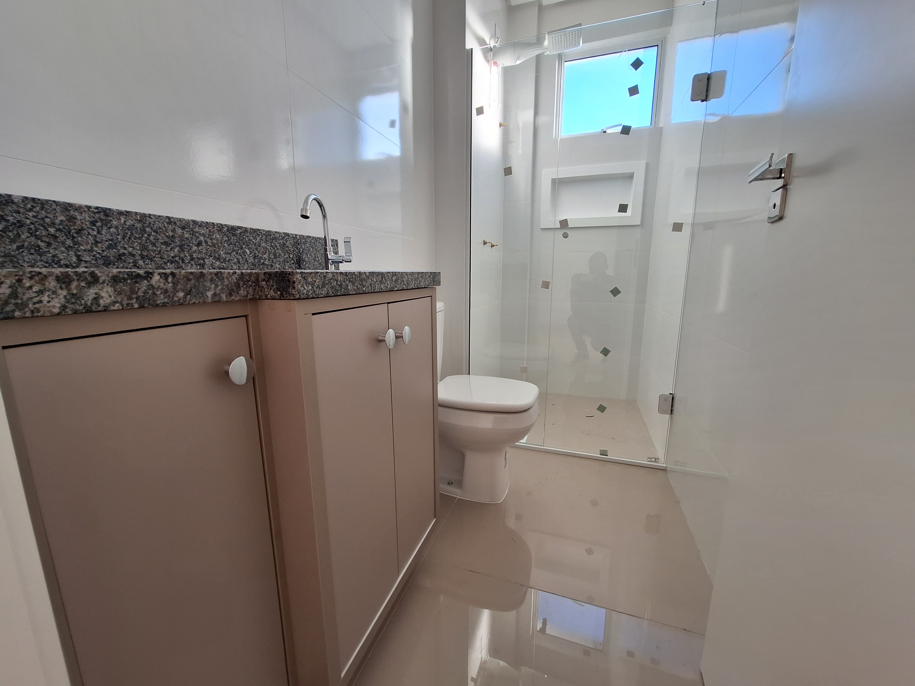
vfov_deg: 89.9
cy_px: 343
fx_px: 344
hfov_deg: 106.2
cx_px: 458
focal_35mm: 13
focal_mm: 1.74
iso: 40
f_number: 2.2
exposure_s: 1/120
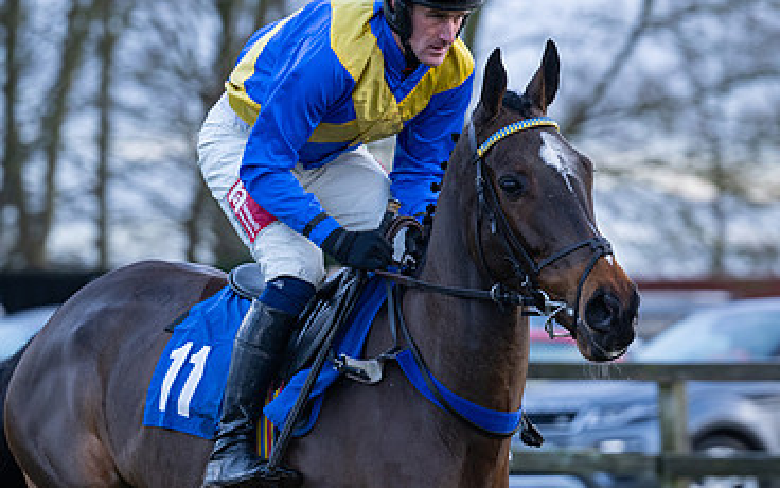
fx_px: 6569
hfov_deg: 6.8
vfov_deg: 4.3
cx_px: 465
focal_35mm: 309
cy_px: 238
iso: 800
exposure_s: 1/500
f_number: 4
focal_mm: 165
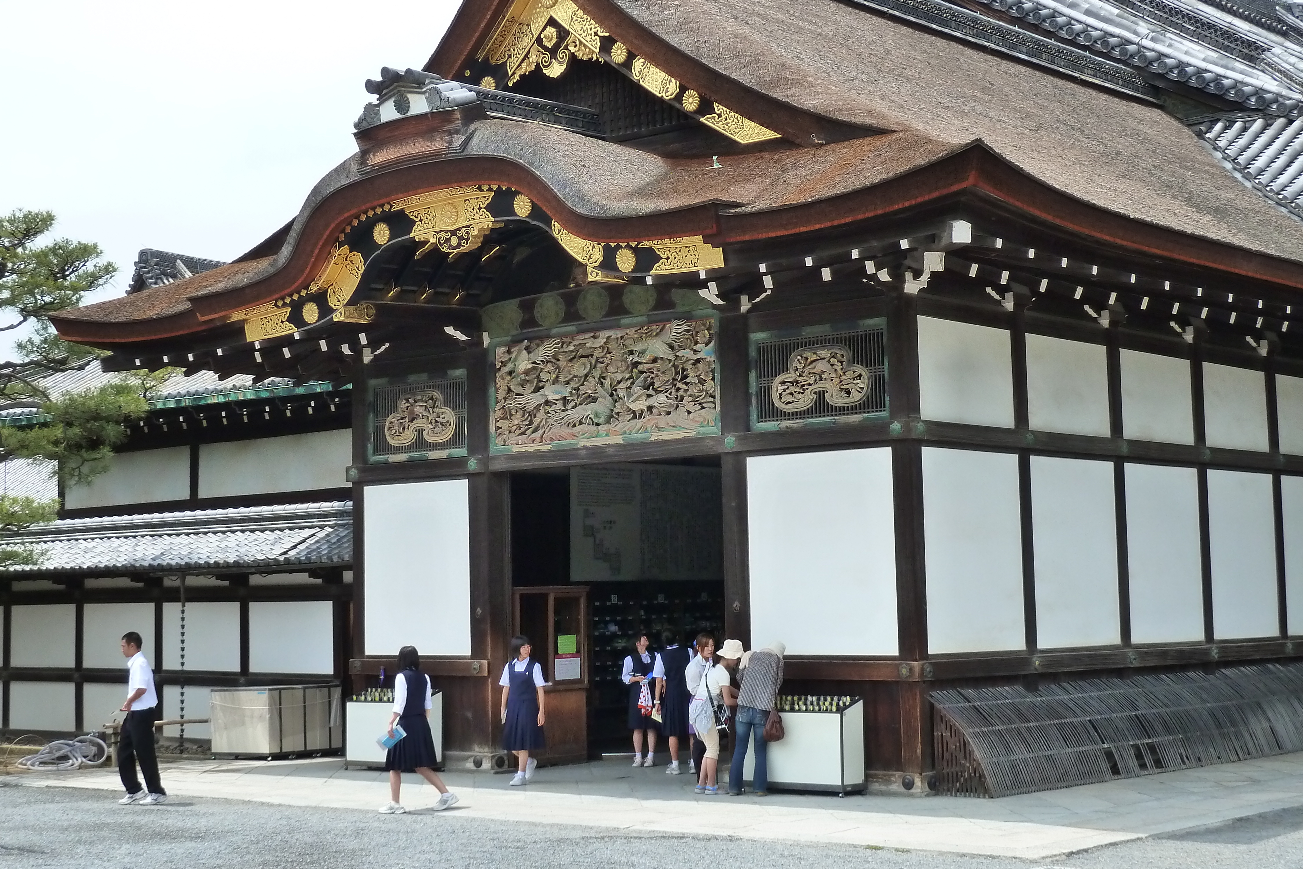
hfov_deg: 34.5
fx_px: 2099
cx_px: 645
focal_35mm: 58
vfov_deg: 23.4
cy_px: 381
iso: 200
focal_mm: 8.5
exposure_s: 1/500
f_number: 3.8
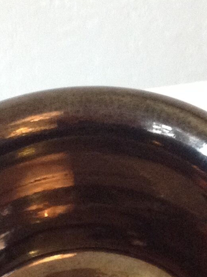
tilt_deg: -52.8
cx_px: 73
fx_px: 1048
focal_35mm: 131
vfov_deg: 14.7
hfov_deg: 11.3
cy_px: 309
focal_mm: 4.28
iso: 250
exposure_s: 1/17
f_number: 2.4
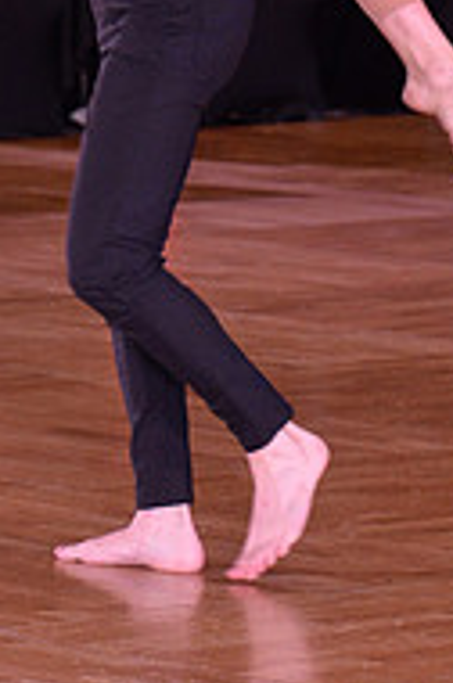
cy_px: -205
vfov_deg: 5.5
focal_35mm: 373
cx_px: 192
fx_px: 7066
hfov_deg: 3.7
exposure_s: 1/250
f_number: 6.3
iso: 2000
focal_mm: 122
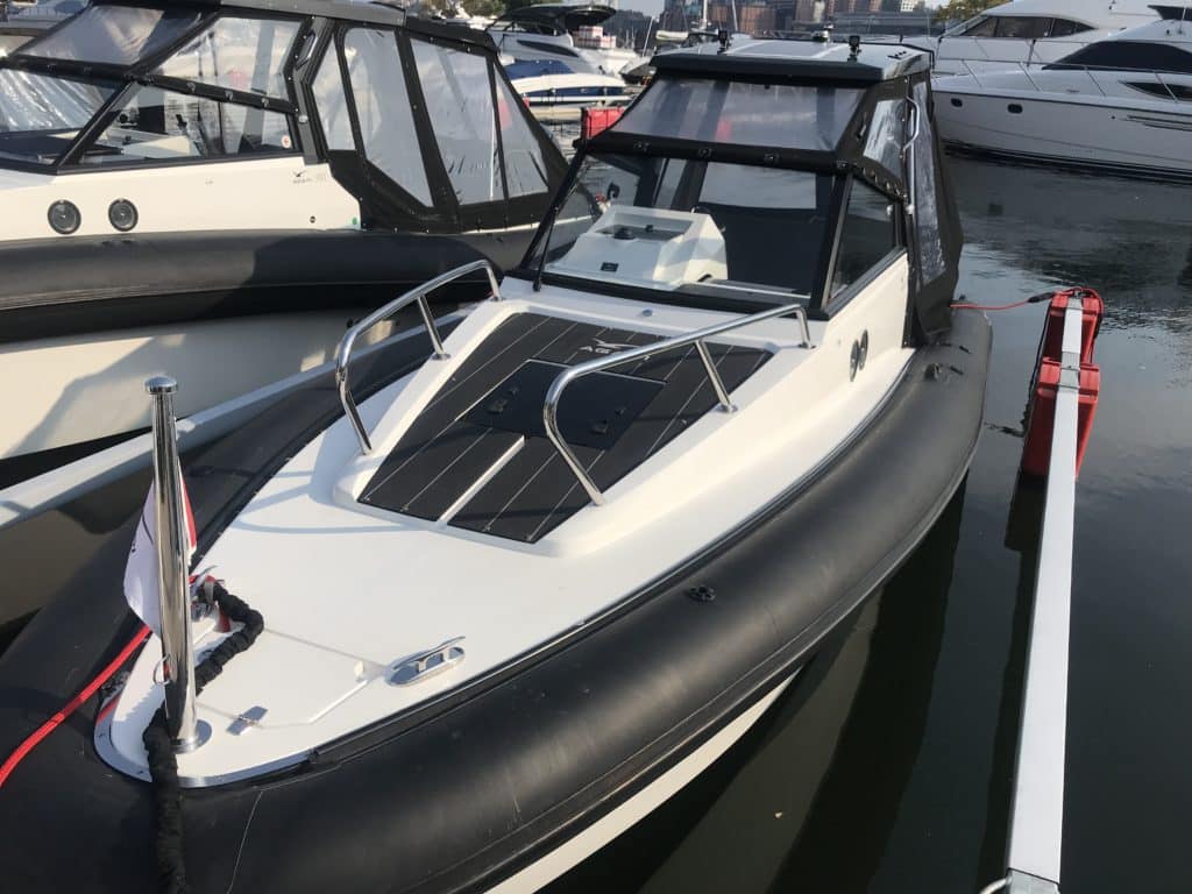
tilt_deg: -22.1
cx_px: 596
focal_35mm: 28
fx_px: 964
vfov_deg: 49.7
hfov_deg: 63.4
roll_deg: -2.2
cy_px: 447
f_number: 1.8
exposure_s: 1/4167
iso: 20
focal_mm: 3.99
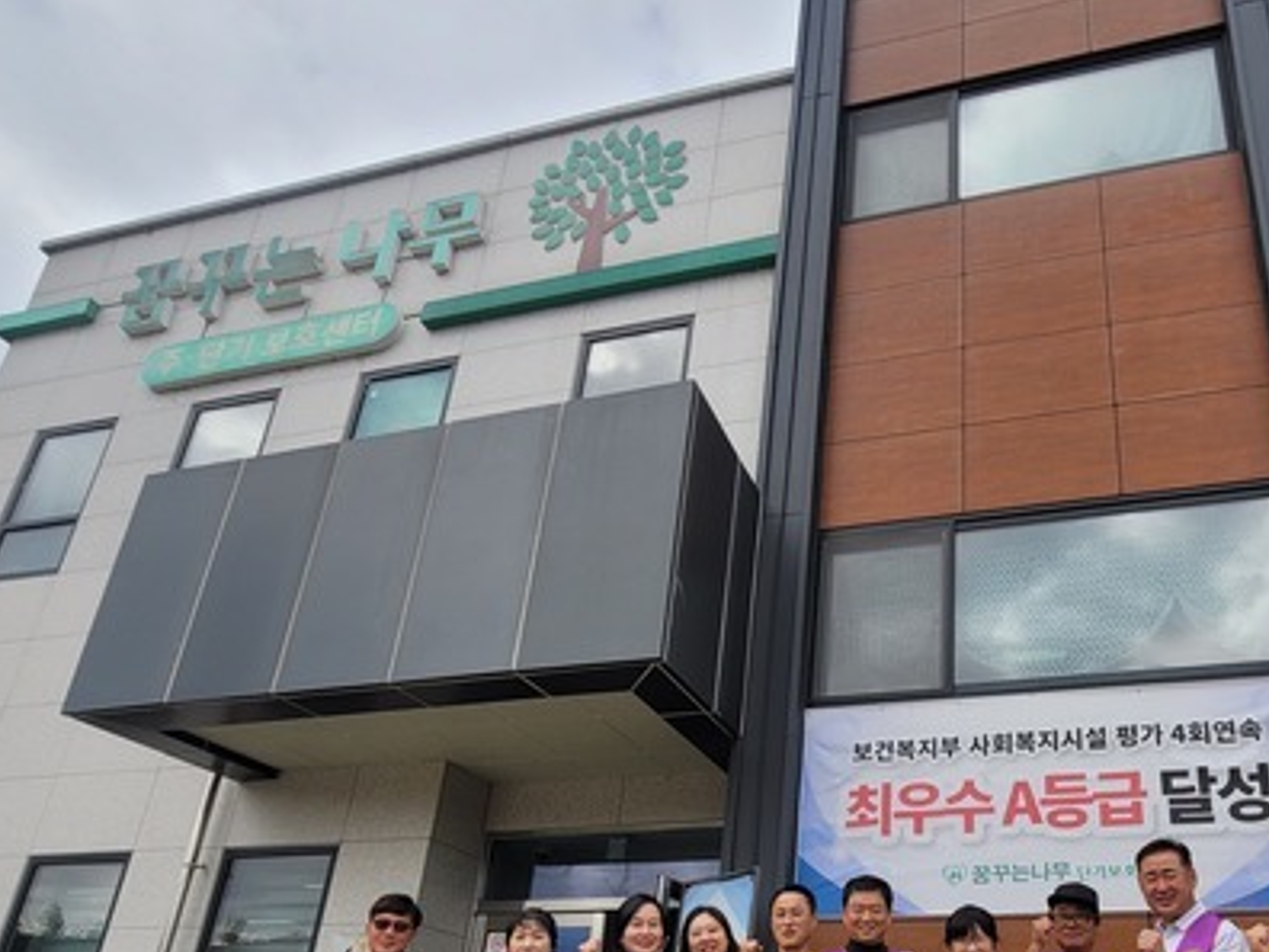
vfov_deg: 54.1
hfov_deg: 71.0
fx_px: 843
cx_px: 881
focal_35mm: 23
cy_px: 787
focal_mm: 2.2
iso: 64
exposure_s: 1/1376
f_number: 2.2
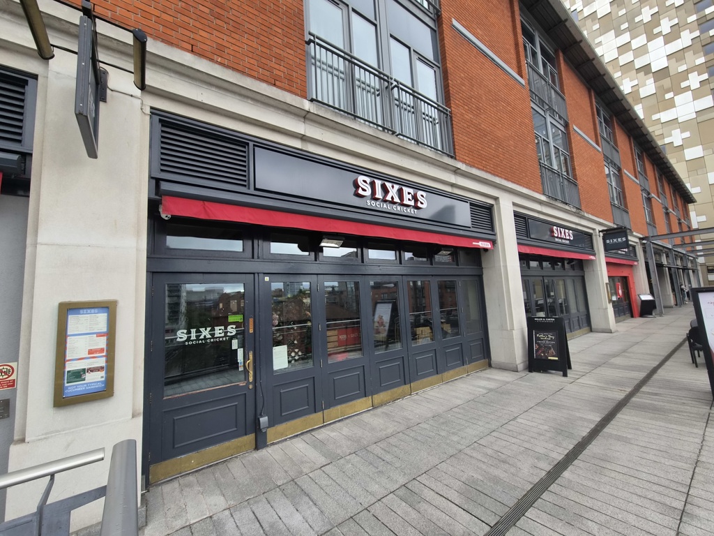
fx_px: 268
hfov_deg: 106.2
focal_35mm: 13
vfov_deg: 89.9
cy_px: 268
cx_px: 357
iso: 100
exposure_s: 1/460
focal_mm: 2.2
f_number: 2.2
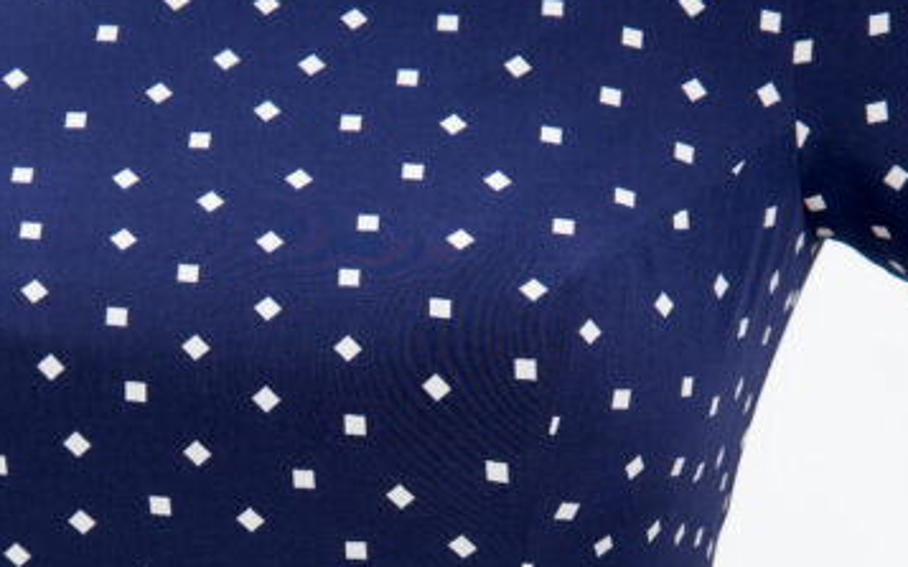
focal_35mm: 108
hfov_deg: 19.2
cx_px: 305
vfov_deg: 11.9
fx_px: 2672
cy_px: 661
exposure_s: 1/160
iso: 100
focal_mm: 42
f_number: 13
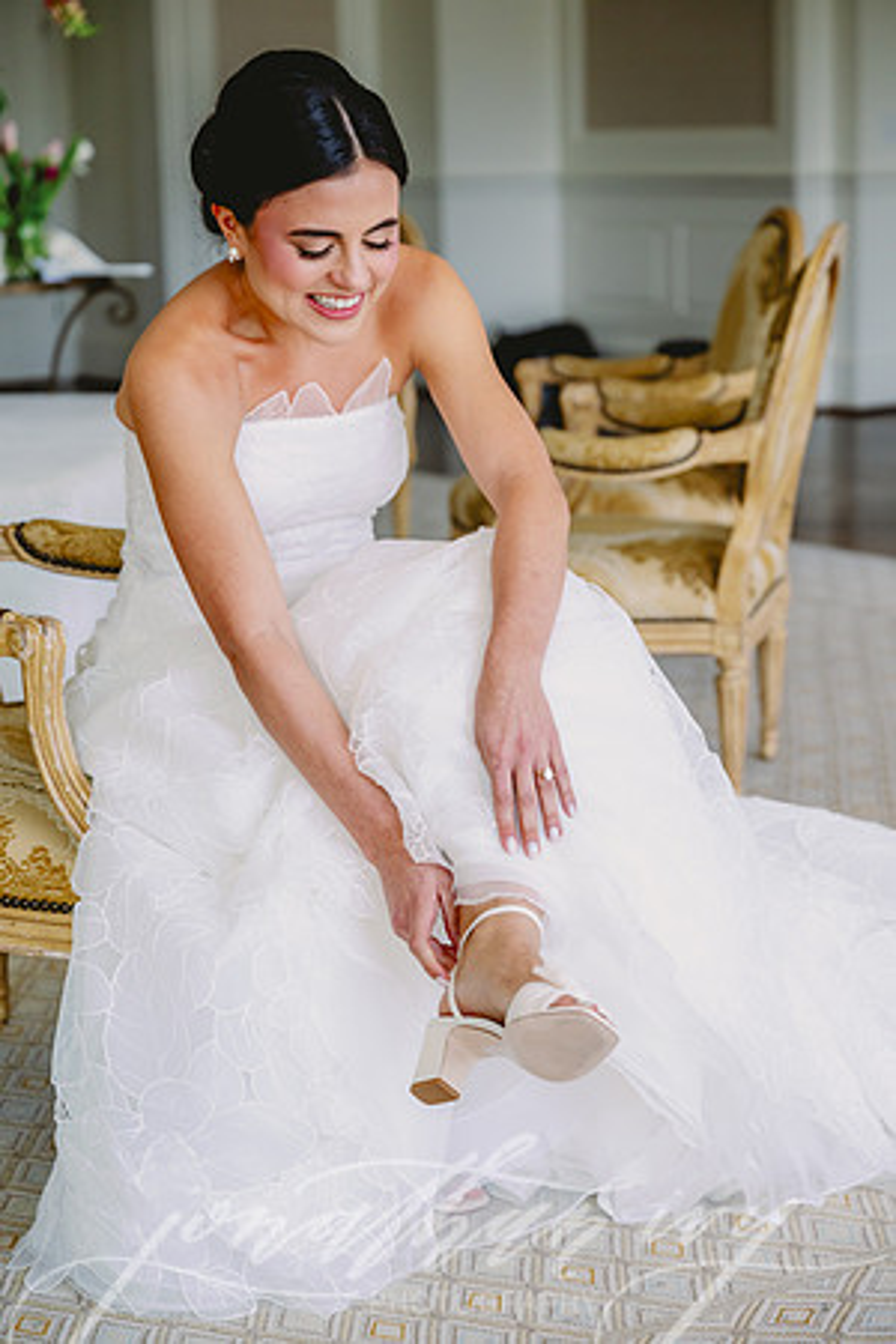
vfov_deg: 28.8
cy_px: 672
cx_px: 448
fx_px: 2613
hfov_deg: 19.5
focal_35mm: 70
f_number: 3.5
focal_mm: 70
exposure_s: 1/400
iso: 500
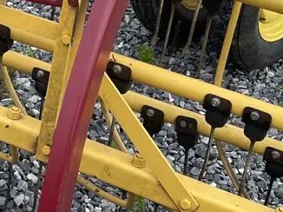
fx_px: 939
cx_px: -63
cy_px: 1
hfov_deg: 16.4
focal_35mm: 115
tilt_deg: -28.9
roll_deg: -0.9
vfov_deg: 12.7
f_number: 1.6
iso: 32
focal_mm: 4.2
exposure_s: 1/1715
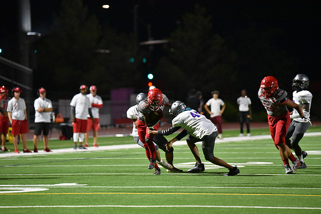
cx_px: 160
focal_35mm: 200
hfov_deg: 10.3
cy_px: 107
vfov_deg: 6.9
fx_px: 1784
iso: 12800
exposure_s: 1/1000
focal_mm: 200
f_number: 2.8
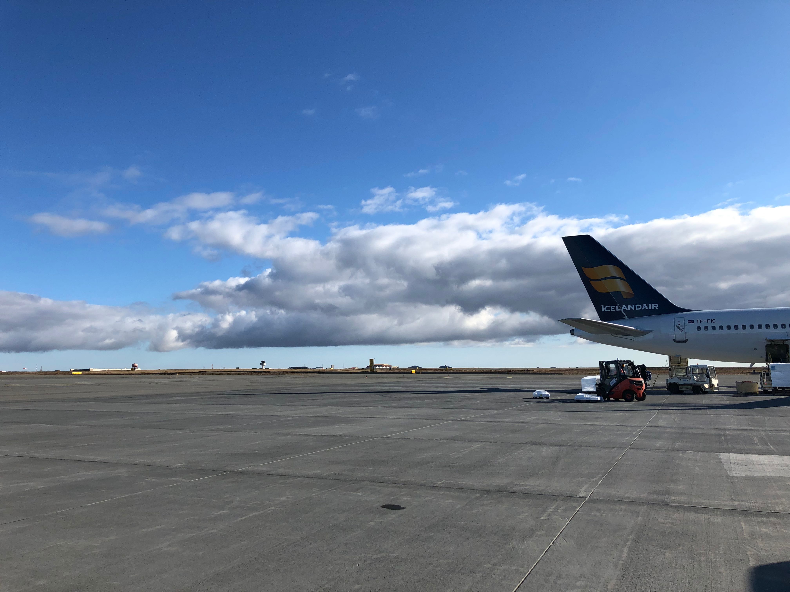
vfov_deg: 49.7
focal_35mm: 28
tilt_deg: +6.6
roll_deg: +0.9
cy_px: 296
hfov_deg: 63.4
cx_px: 395
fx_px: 639
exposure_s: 1/2667
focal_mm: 4
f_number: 1.8
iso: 20
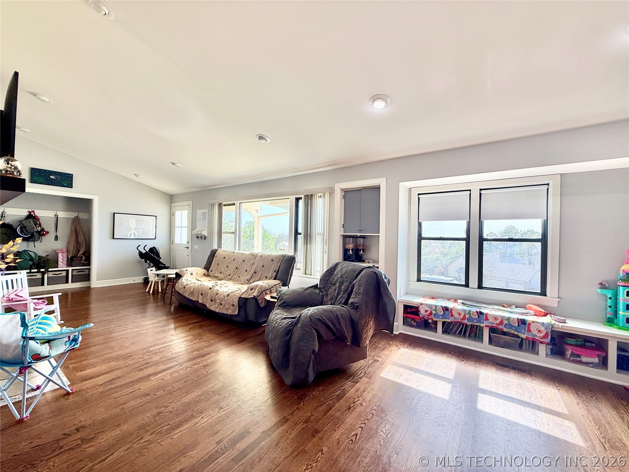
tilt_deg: +0.1
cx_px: 314
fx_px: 254
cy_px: 236
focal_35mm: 14
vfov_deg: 85.7
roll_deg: -1.5
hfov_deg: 102.1
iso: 64
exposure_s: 1/154
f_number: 2.2
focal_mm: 2.22
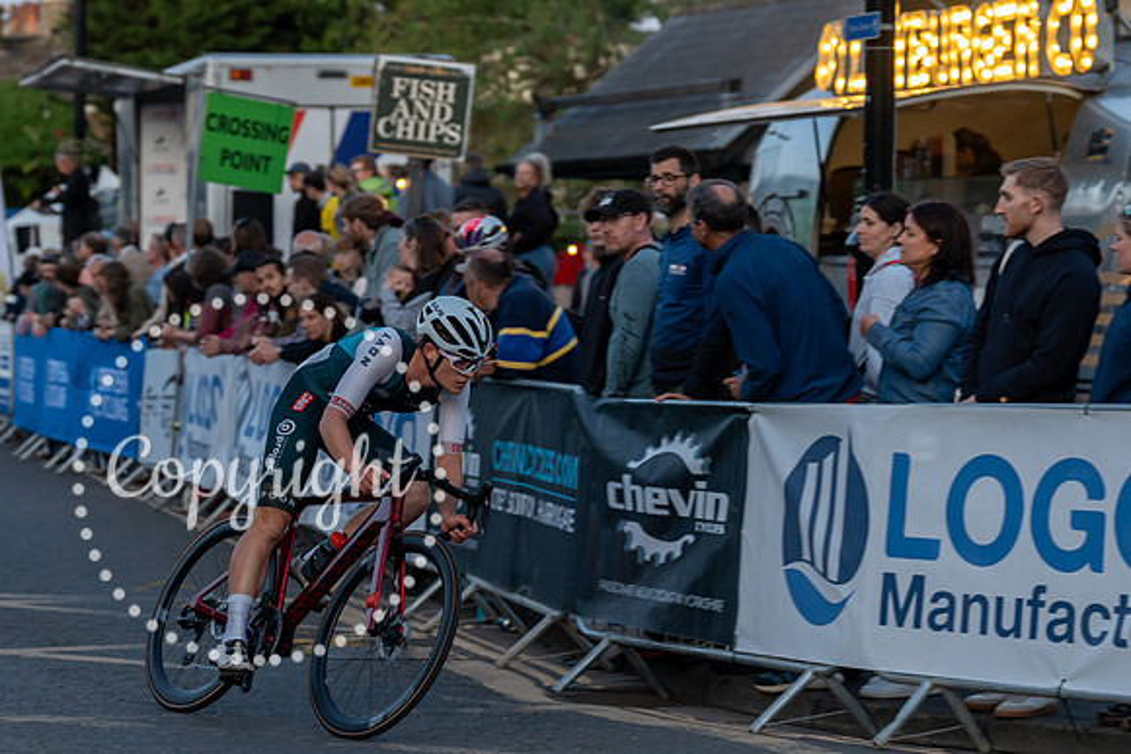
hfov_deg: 17.2
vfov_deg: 11.5
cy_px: 521
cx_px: 434
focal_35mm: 119
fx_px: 3731
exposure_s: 1/640
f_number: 3.2
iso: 1000
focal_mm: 86
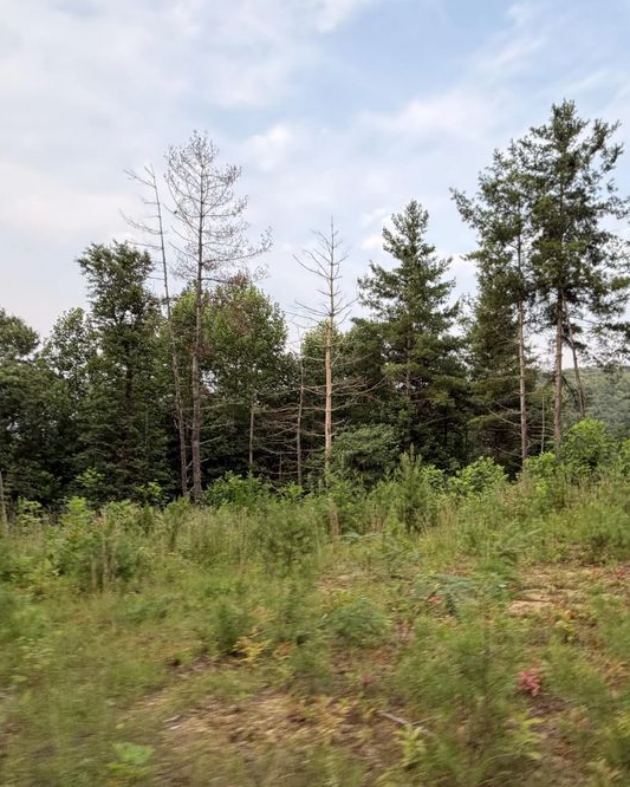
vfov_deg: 77.3
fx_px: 489
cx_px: 371
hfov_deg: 65.1
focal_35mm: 21
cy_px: 440
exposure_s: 1/121
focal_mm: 2.22
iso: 80
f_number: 2.2
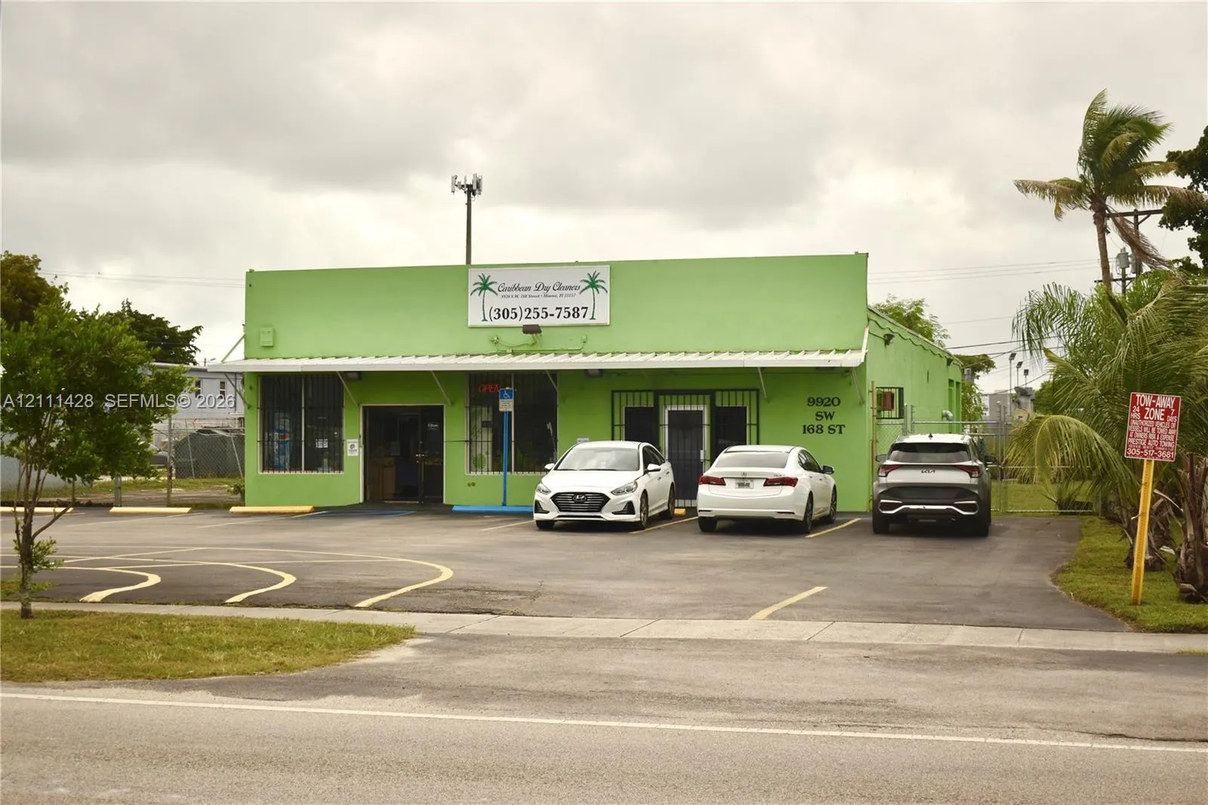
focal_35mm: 51
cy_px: 402
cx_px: 604
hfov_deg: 38.9
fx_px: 1711
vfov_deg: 26.5
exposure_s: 1/800
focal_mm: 34
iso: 100
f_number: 4.5
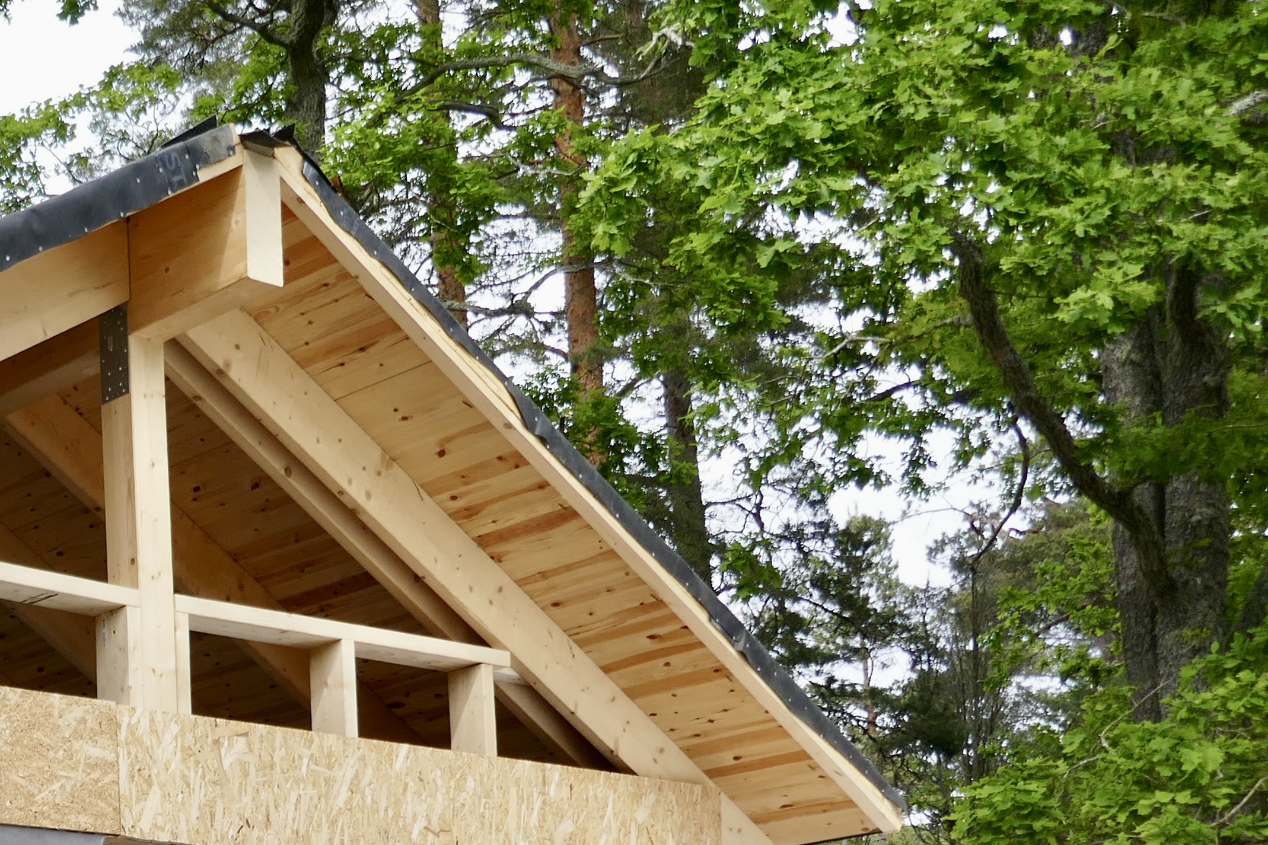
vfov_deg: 19.7
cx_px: -285
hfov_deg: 27.4
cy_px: 1060
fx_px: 2254
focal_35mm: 64
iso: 125
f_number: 2.8
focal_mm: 9.1
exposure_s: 1/500
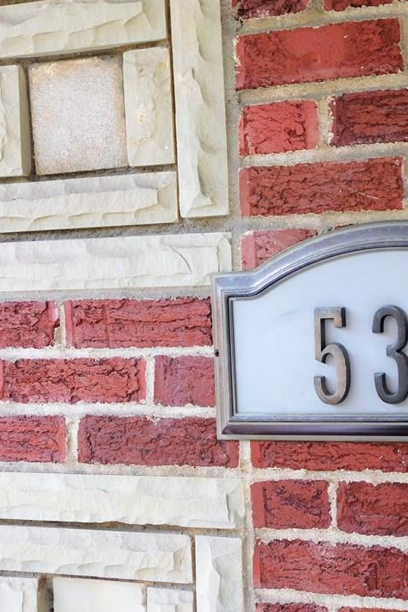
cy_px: 316
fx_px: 918
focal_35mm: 54
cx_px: 308
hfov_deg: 24.8
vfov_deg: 36.9
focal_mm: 6.3
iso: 125
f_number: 3.5
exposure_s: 1/30
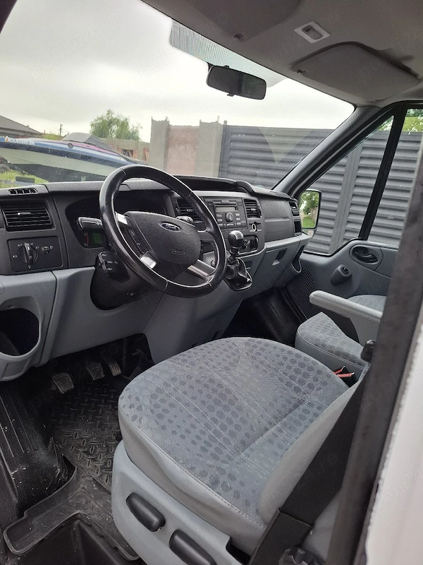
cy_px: 282
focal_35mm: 23
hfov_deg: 58.9
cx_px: 212
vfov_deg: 73.9
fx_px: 375
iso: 160
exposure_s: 1/100
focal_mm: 5.54
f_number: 1.8
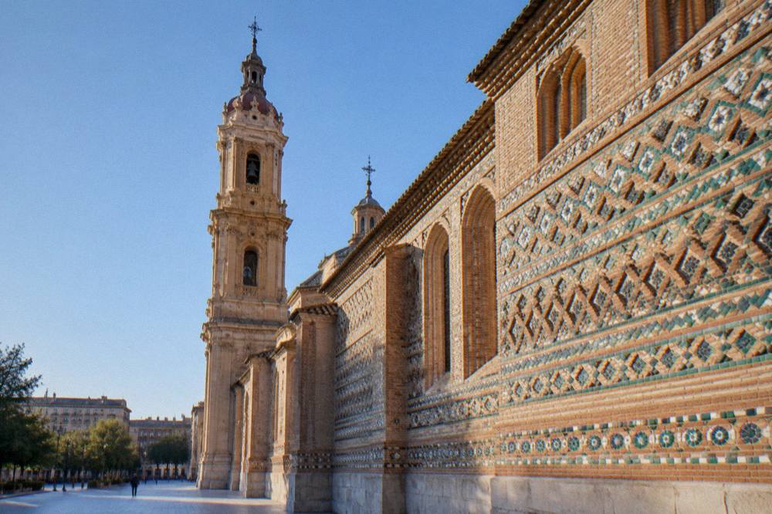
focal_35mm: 47
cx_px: 386
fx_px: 1008
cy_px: 257
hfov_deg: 41.9
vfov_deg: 28.6
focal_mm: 47
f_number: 7.1
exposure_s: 1/1000
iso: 320
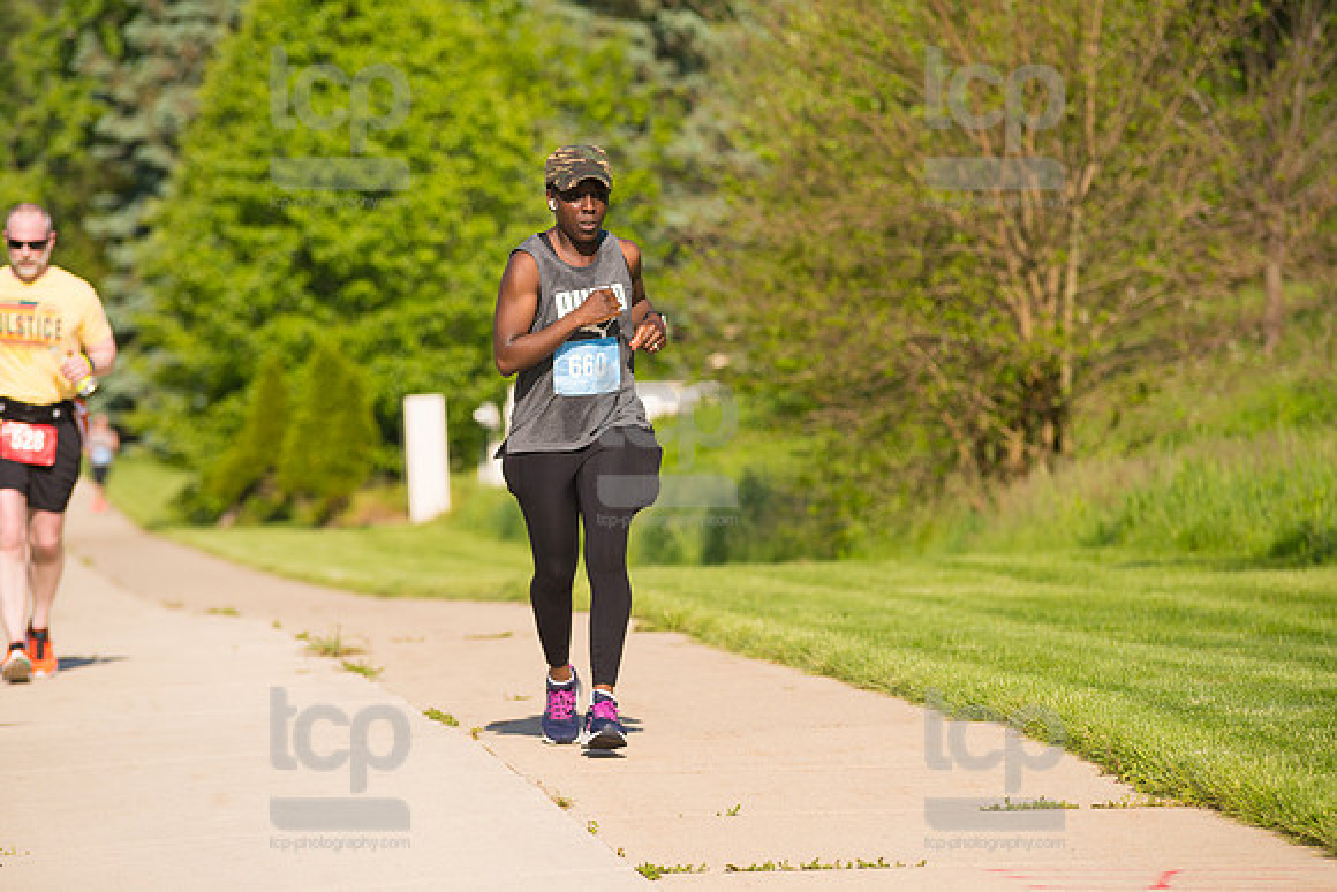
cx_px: 668
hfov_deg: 10.3
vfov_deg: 6.9
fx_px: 7429
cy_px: 446
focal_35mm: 200
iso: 400
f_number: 5.6
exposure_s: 1/2000
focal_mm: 200
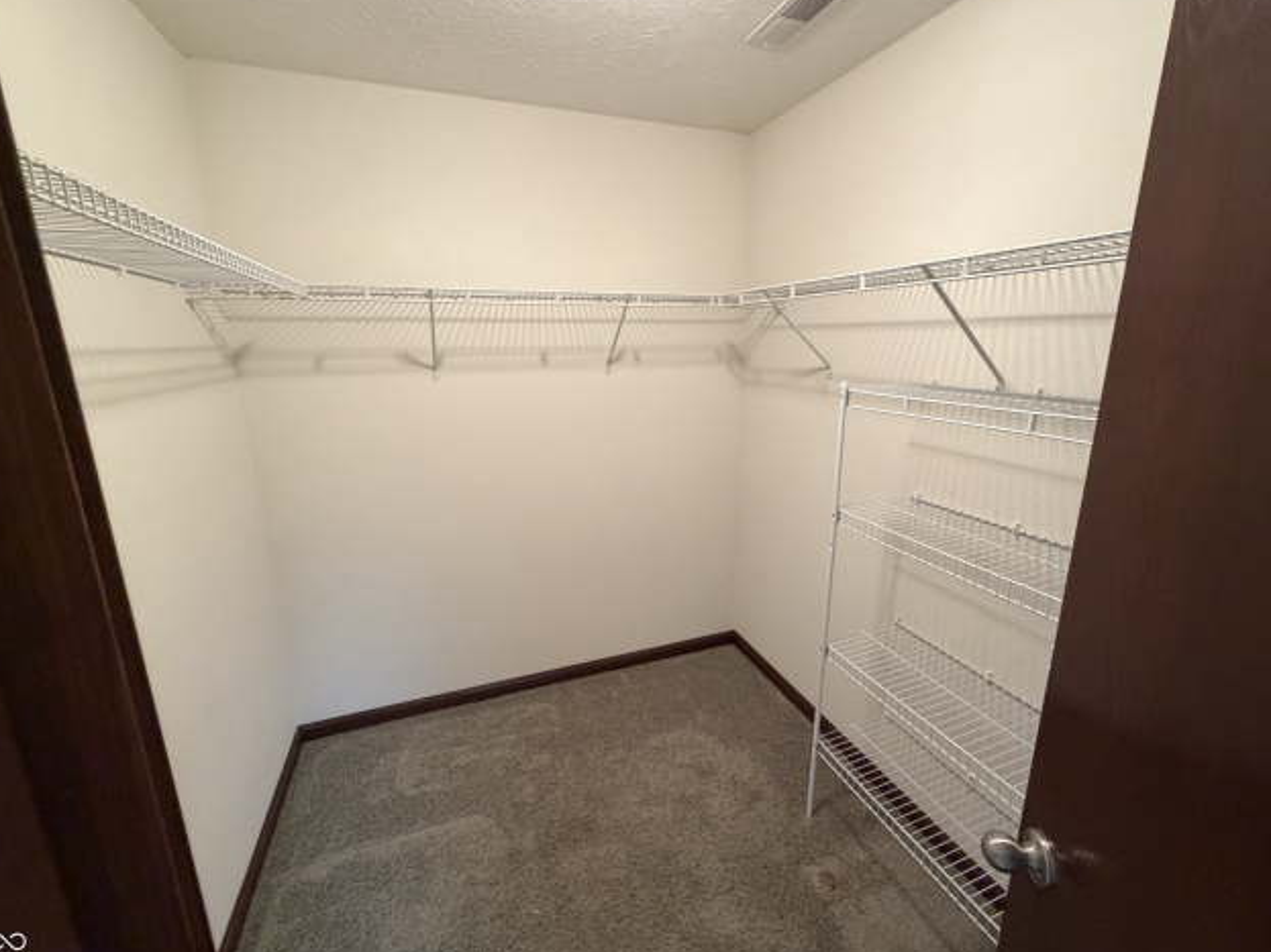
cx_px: 648
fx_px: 551
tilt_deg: -12.5
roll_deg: +1.5
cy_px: 463
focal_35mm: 15
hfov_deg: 98.2
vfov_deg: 81.7
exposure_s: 1/60
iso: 320
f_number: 2.2
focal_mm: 2.22
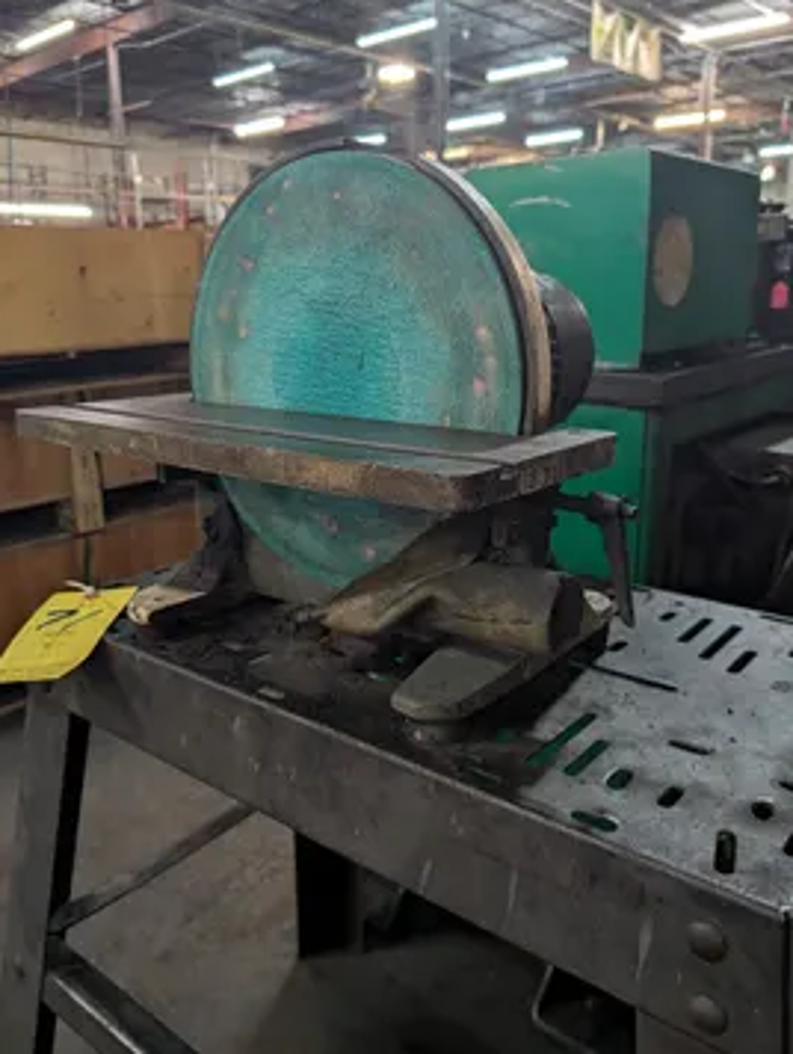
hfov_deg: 51.4
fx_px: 823
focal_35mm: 27
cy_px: 515
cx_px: 374
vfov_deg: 65.2
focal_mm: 6.9
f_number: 1.68
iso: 340
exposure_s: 1/120
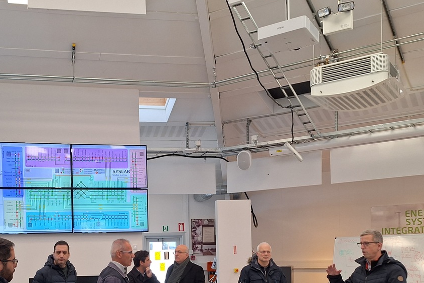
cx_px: 193
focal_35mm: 34
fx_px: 400
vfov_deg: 38.6
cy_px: 180
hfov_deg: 55.7
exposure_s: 1/100
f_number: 1.8
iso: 80
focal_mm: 5.54
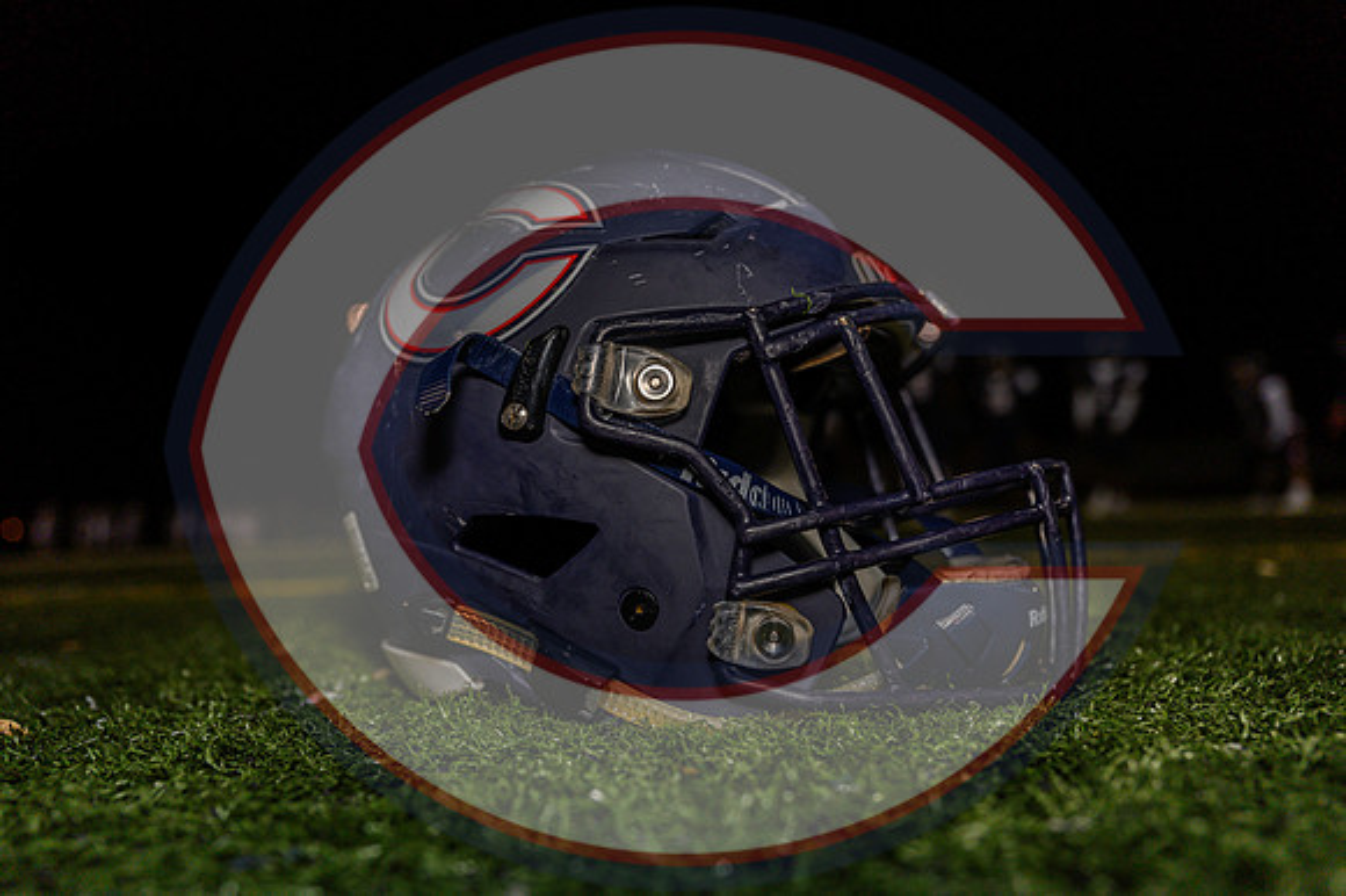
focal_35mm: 24
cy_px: 448
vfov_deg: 53.1
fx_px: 897
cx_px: 673
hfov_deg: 73.8
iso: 160
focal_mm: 24
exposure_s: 1/4000
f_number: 2.8
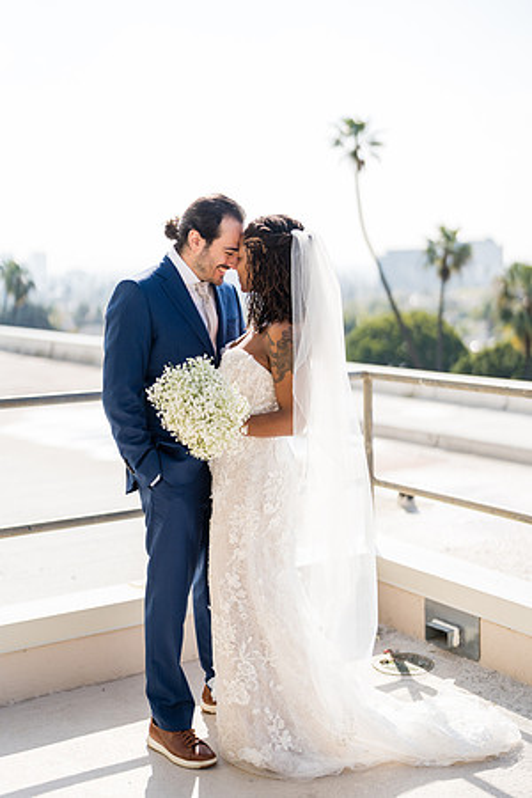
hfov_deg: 27.0
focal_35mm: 50
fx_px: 1108
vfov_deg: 39.6
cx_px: 266
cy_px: 399
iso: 100
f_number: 1.2
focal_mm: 50
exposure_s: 1/5000
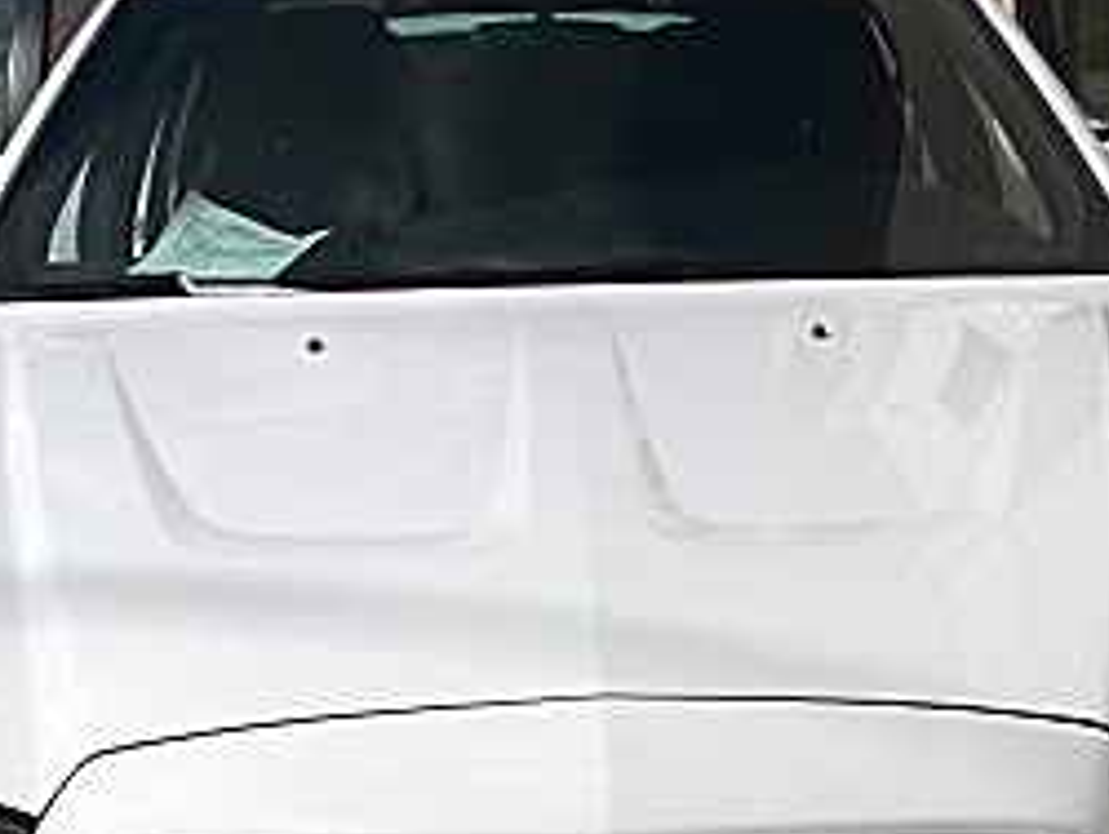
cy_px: 652
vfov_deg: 16.0
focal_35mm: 92
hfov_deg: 21.3
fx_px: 2950
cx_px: 541
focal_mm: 6.3
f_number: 7.9
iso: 50
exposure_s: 1/250
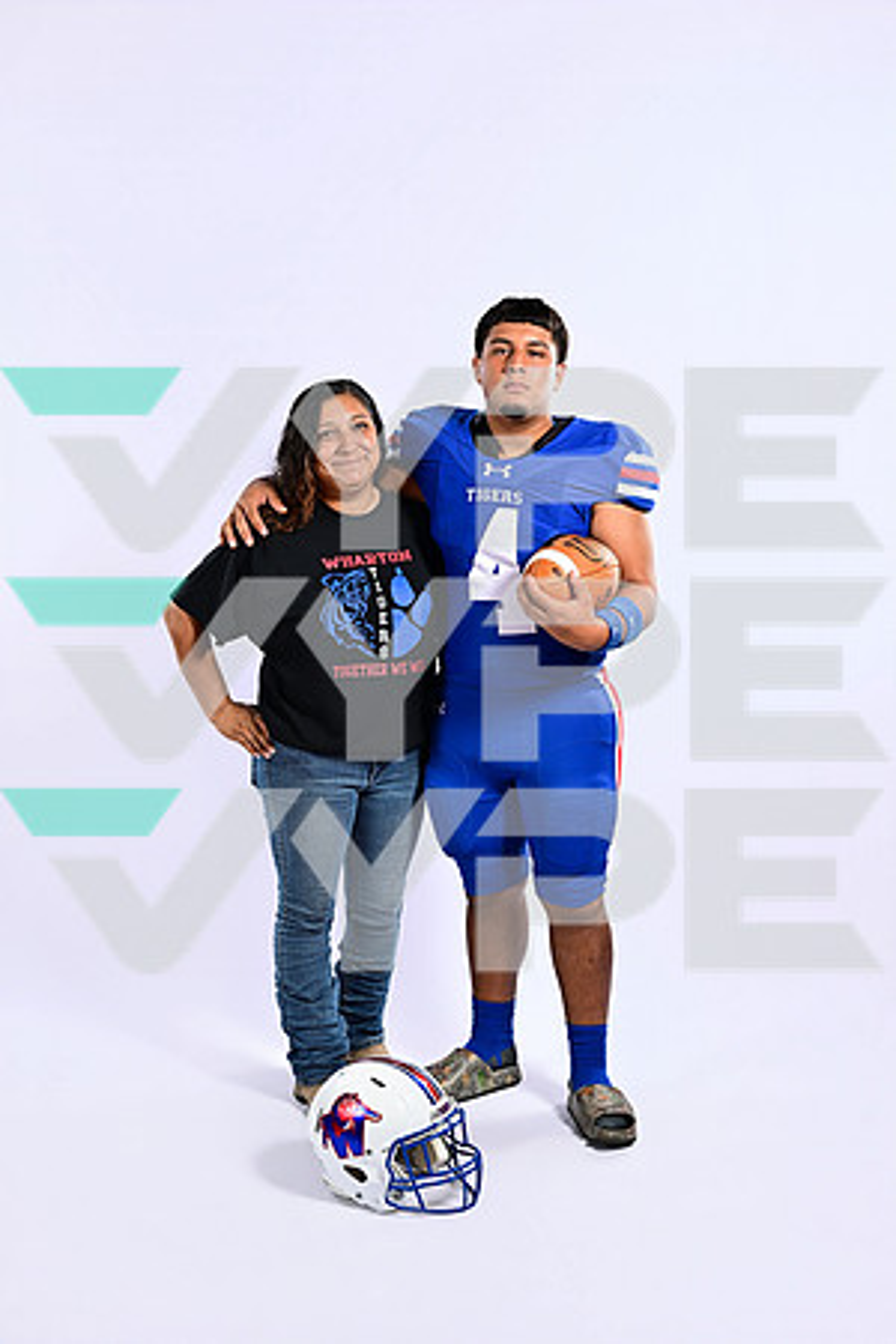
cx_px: 448
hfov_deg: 26.0
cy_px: 672
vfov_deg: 38.2
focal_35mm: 52
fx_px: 1941
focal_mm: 52
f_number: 6.3
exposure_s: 1/200
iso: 160
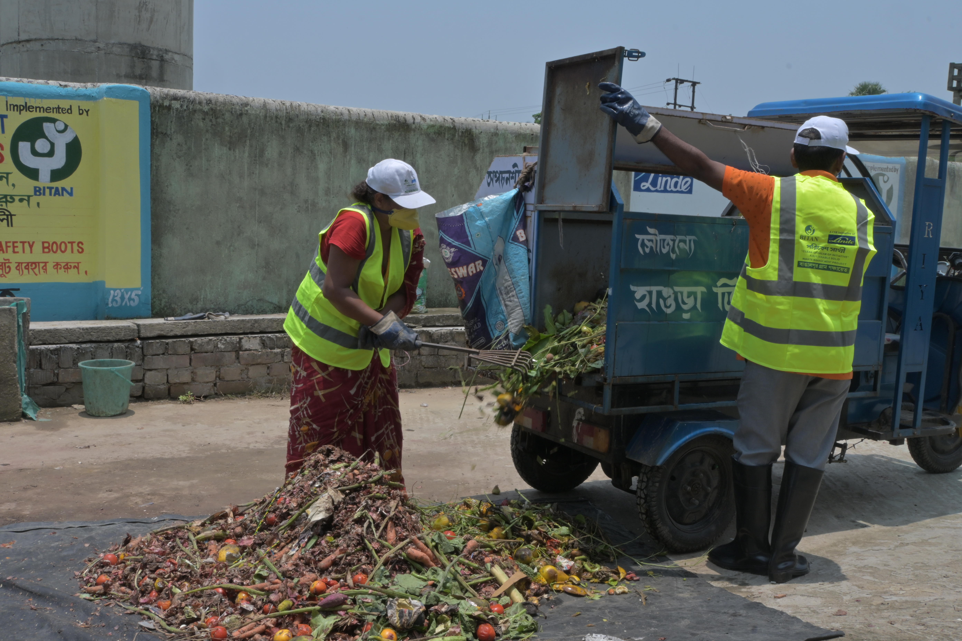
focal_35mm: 37
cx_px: 481
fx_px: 982
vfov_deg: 36.2
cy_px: 320
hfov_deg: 52.2
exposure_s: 1/160
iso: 125
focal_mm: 24.5
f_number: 18
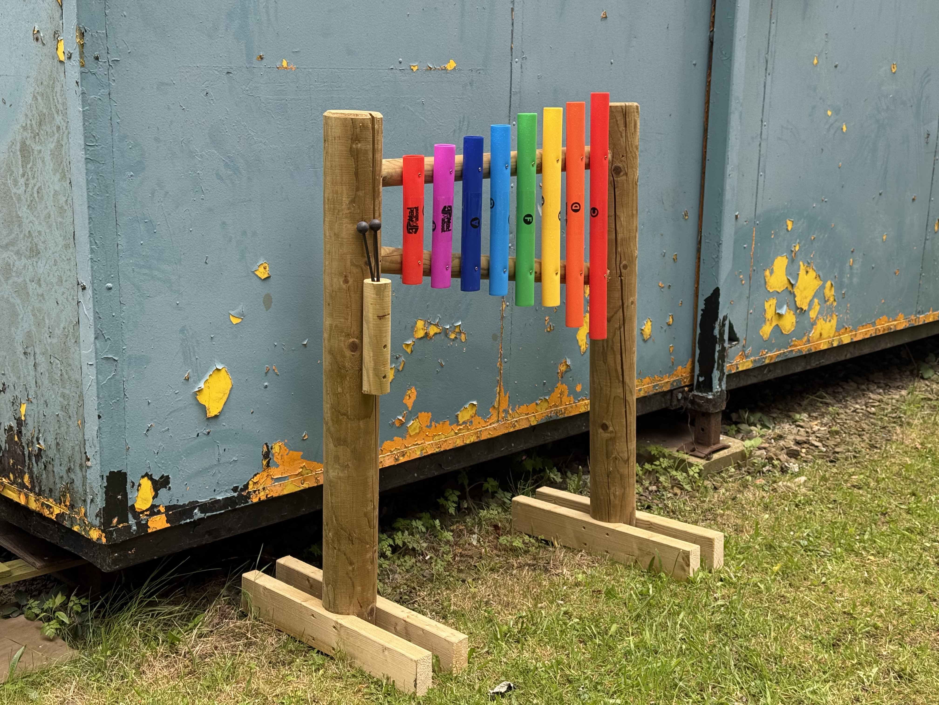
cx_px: 470
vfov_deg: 30.3
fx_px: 1302
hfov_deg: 39.7
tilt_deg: -11.9
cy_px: 352
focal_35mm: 48
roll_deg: -1.4
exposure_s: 1/549
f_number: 1.78
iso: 80
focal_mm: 6.76
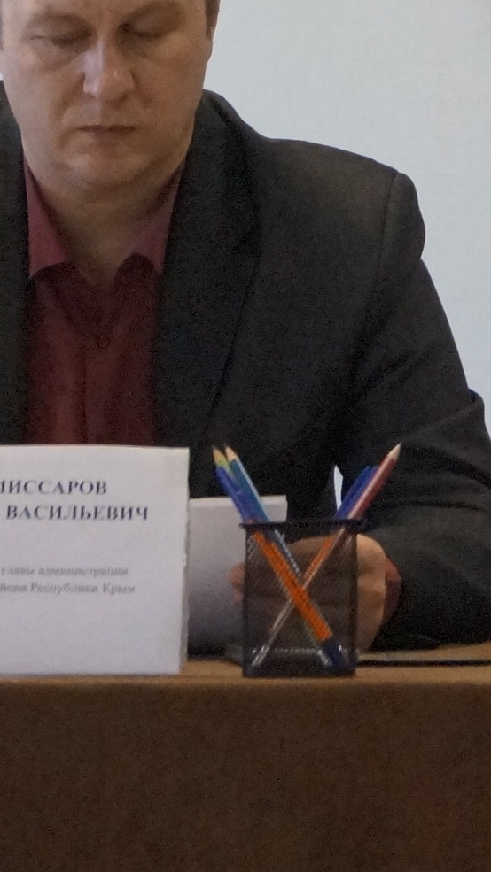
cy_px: -249
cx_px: 1142
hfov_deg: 5.4
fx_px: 5001
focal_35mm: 216
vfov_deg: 9.8
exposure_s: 1/160
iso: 3200
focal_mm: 35
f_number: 5
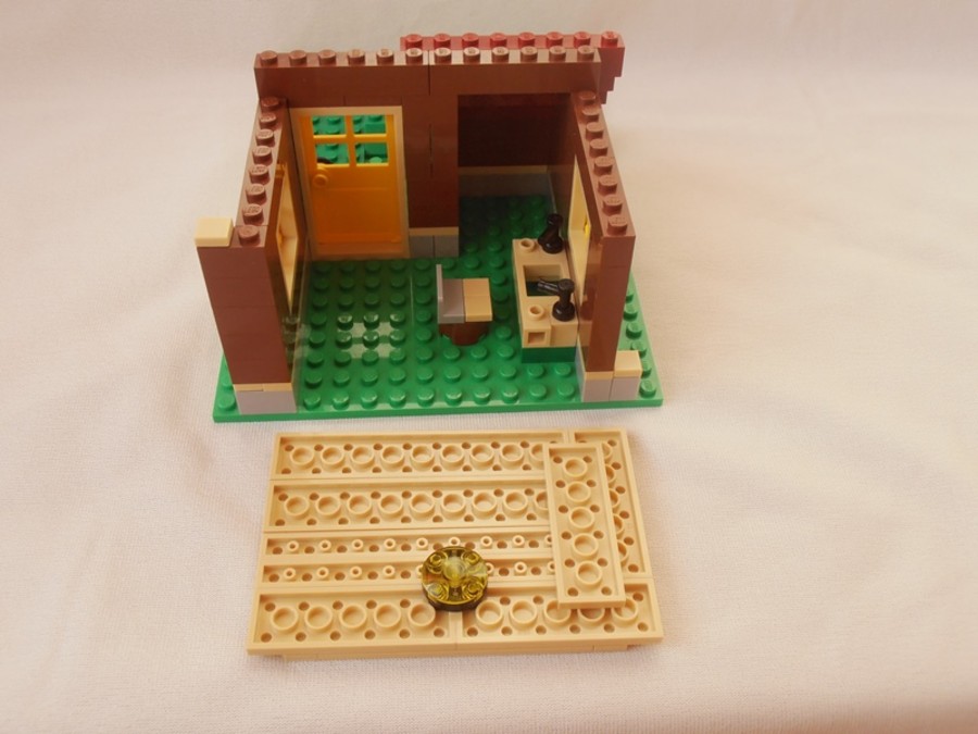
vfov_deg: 38.7
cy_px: 367
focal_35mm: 37
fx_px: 1045
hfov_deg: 50.1
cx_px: 489
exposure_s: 1/100
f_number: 3.9
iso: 80
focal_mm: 6.61
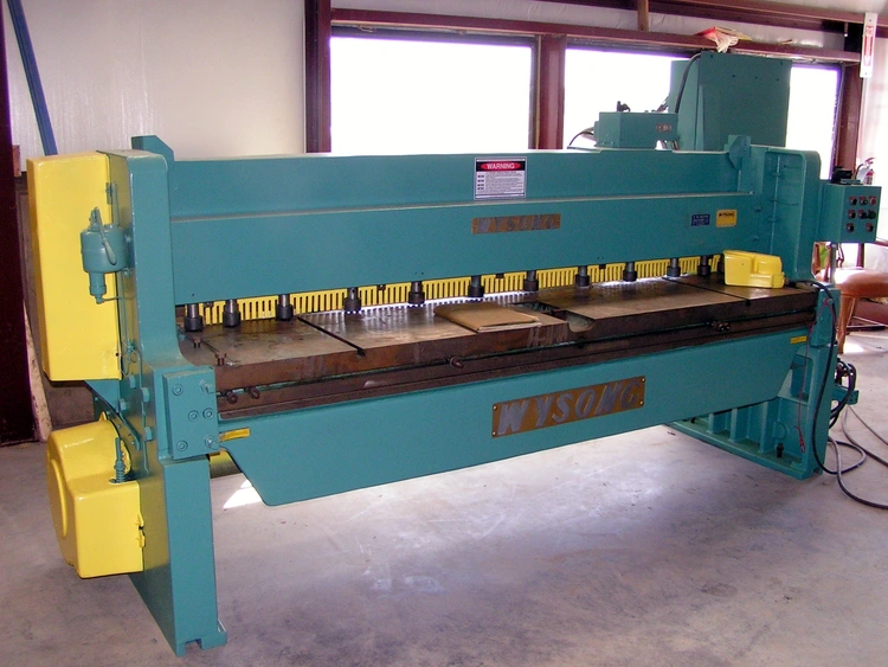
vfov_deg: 37.7
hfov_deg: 49.0
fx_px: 975
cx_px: 444
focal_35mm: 38
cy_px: 334
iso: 125
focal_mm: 5.8
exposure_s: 1/50
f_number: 4
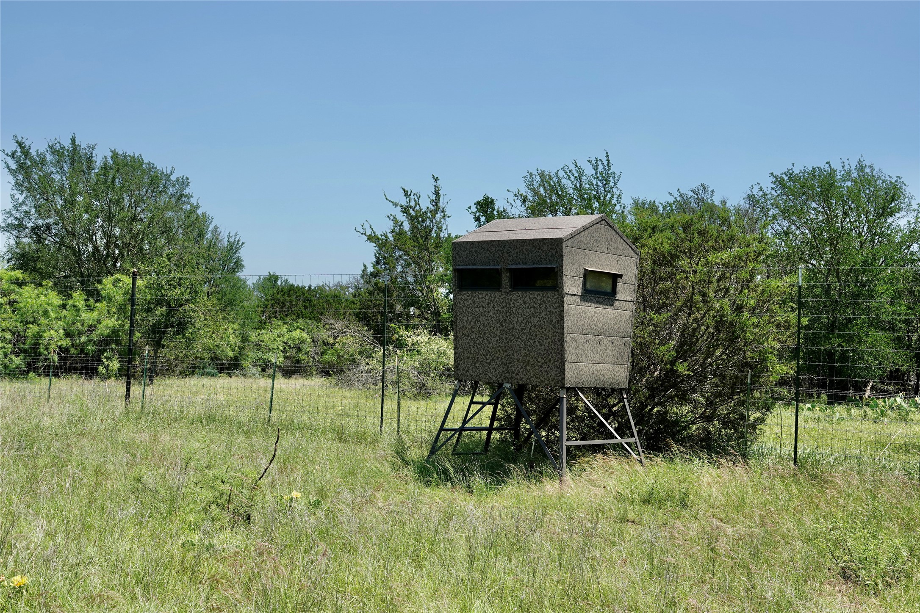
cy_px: 306
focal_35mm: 44
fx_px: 1124
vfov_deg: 30.5
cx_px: 460
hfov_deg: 44.5
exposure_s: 1/640
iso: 100
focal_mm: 16.31
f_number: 4
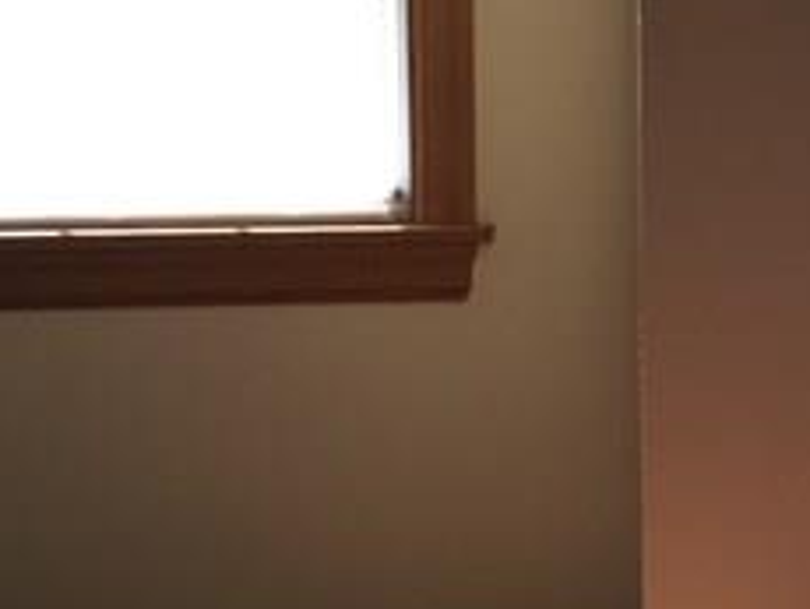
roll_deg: -1.3
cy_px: 81
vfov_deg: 11.5
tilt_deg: -8.2
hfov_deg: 13.8
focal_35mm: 129
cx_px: 1398
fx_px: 3022
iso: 32
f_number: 2.2
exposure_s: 1/60
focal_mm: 4.15
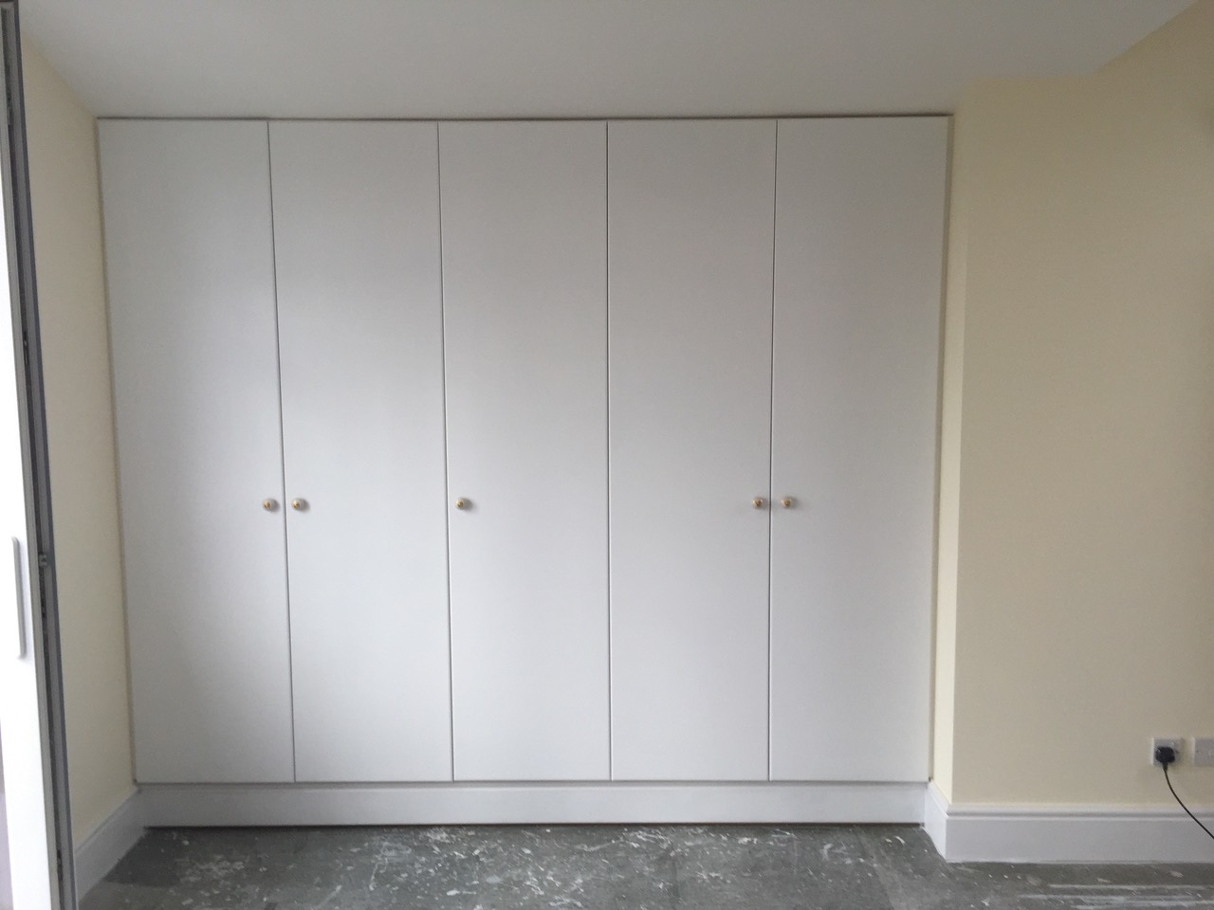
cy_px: 455
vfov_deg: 48.2
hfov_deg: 61.7
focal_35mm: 29
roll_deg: +0.2
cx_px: 607
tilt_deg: -4.8
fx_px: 1017
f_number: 2.2
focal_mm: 4.15
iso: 50
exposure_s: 1/120
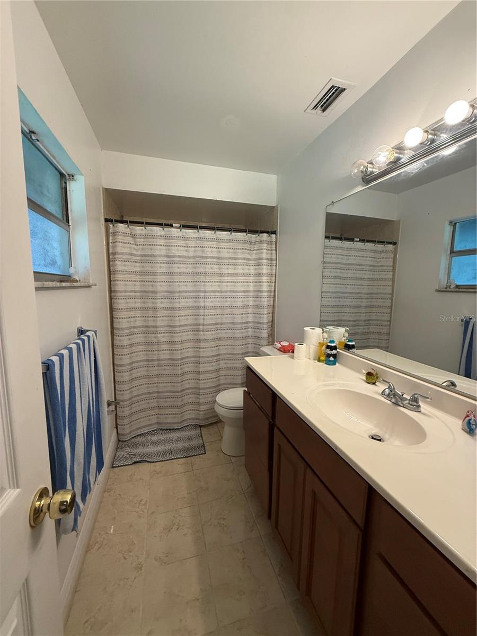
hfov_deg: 85.7
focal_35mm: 14
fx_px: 257
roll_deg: -1.2
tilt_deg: -7.2
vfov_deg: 102.1
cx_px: 238
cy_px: 318
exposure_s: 1/120
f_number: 2.2
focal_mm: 2.22
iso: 320
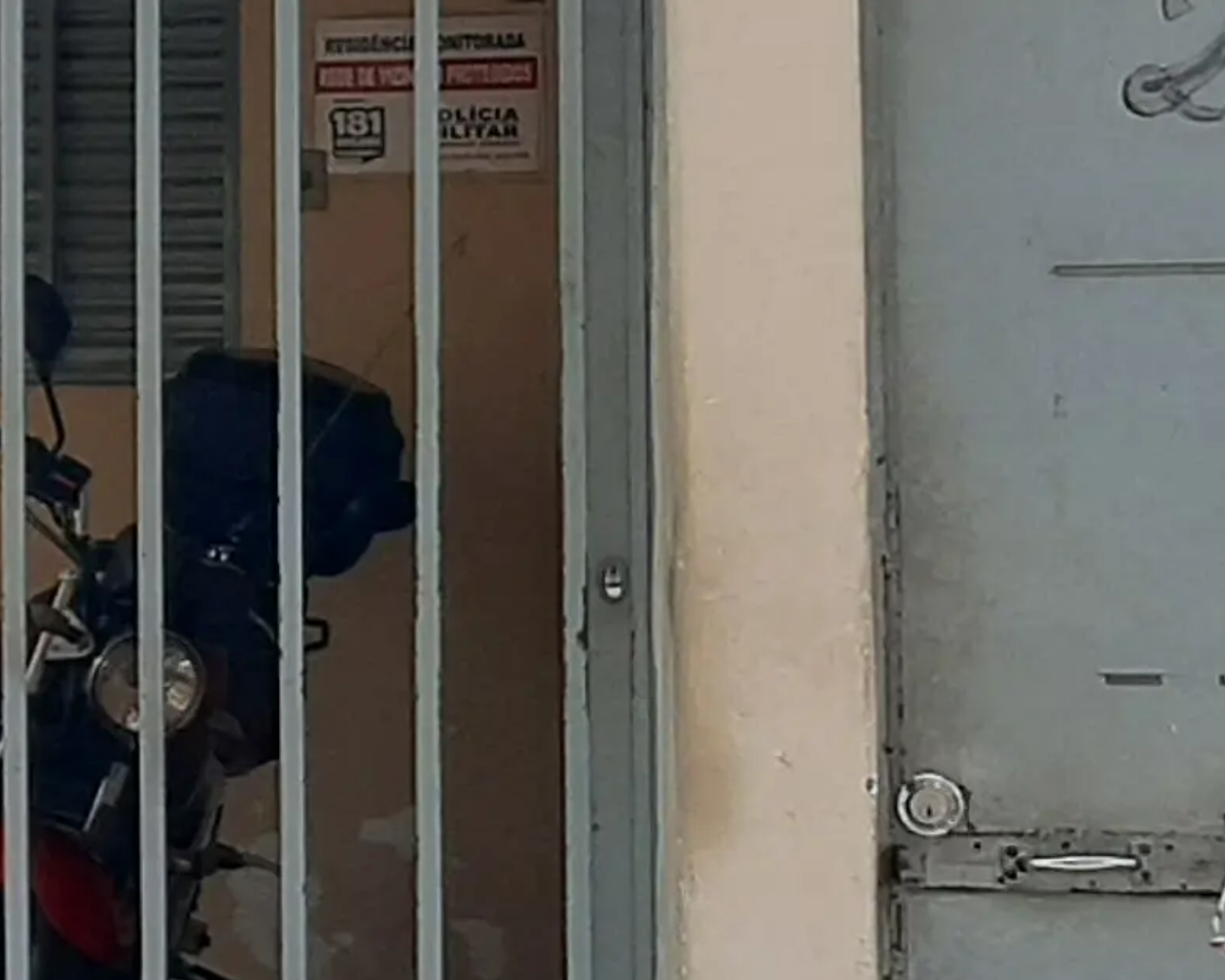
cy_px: 314
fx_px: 4895
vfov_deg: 11.4
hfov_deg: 12.4
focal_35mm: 135
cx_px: -1333
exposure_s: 1/825
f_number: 1.7
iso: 40
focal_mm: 3.93
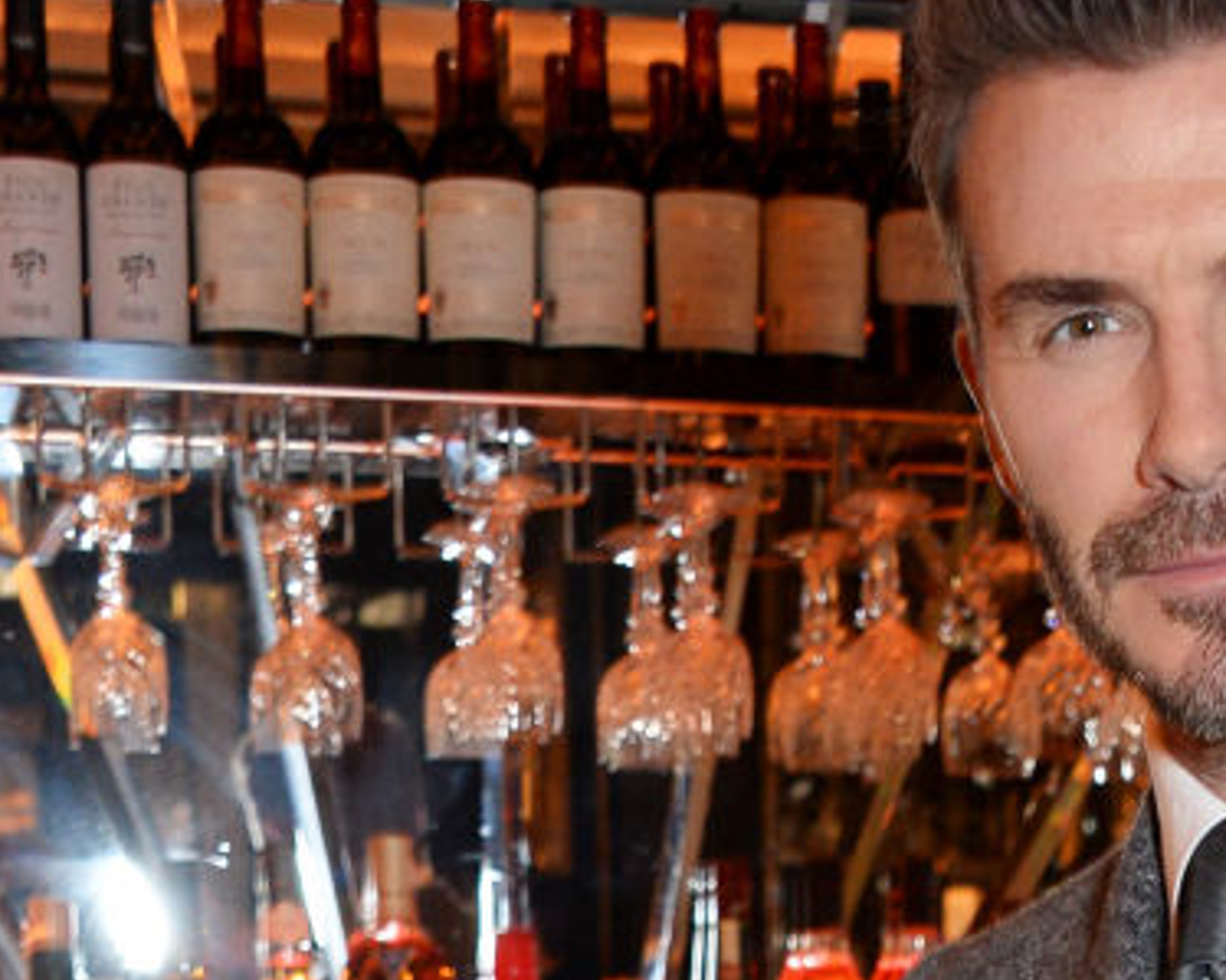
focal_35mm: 72
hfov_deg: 25.0
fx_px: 2612
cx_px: 1252
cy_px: 898
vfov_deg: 20.8
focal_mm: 28
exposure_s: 1/20
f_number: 6.3
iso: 1600
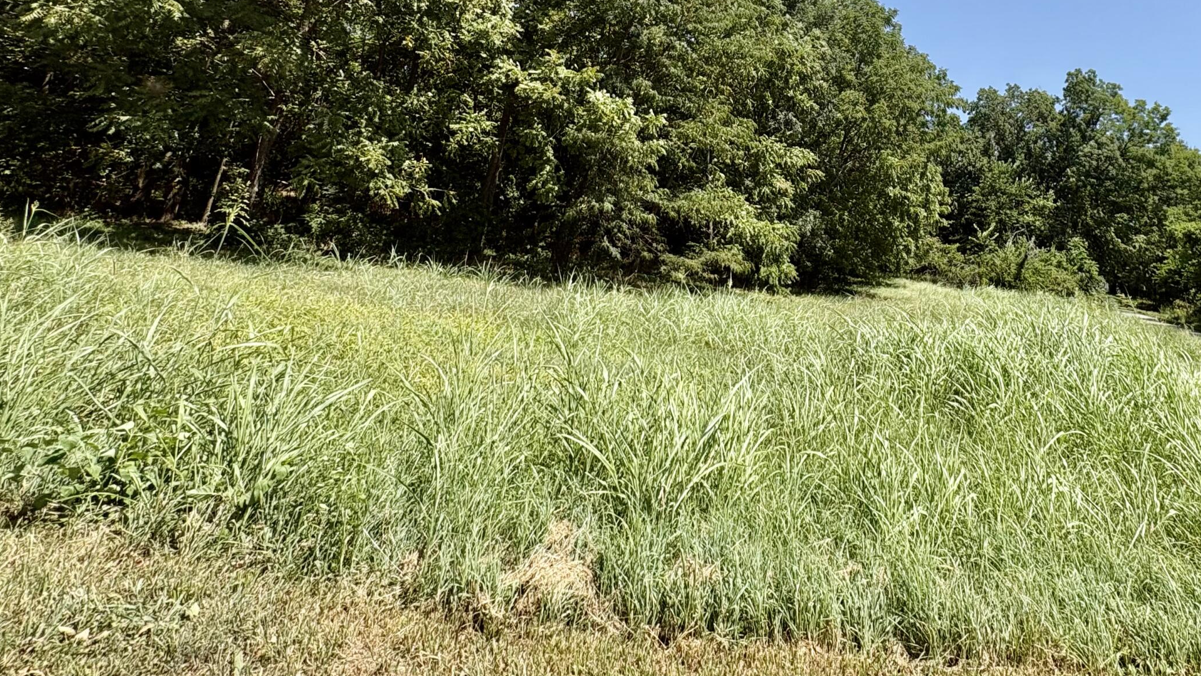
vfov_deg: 47.8
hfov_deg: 78.1
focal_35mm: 22
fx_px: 701
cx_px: 817
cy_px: 107
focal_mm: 2.22
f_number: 2.2
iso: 50
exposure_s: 1/1217
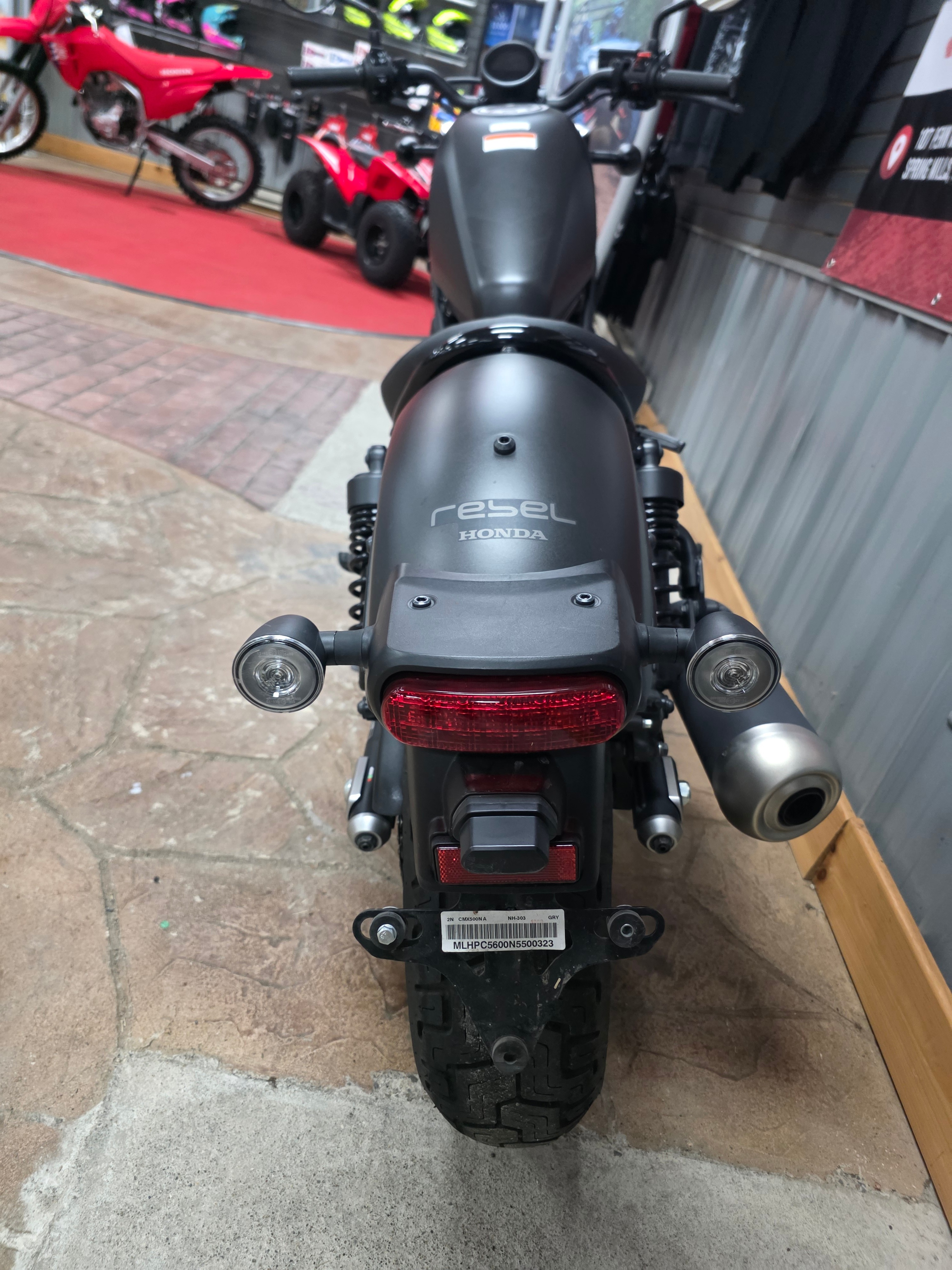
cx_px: 476
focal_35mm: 23
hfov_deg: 58.9
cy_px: 635
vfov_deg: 73.9
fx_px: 843
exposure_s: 1/120
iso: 1250
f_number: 1.7
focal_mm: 6.3
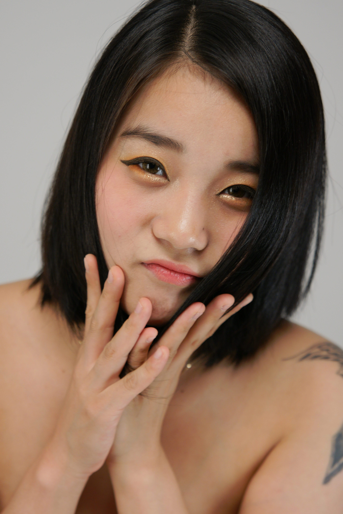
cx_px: 172
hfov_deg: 13.0
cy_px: 257
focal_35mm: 105
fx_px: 1501
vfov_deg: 19.5
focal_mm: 70
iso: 250
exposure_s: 1/125
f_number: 3.2
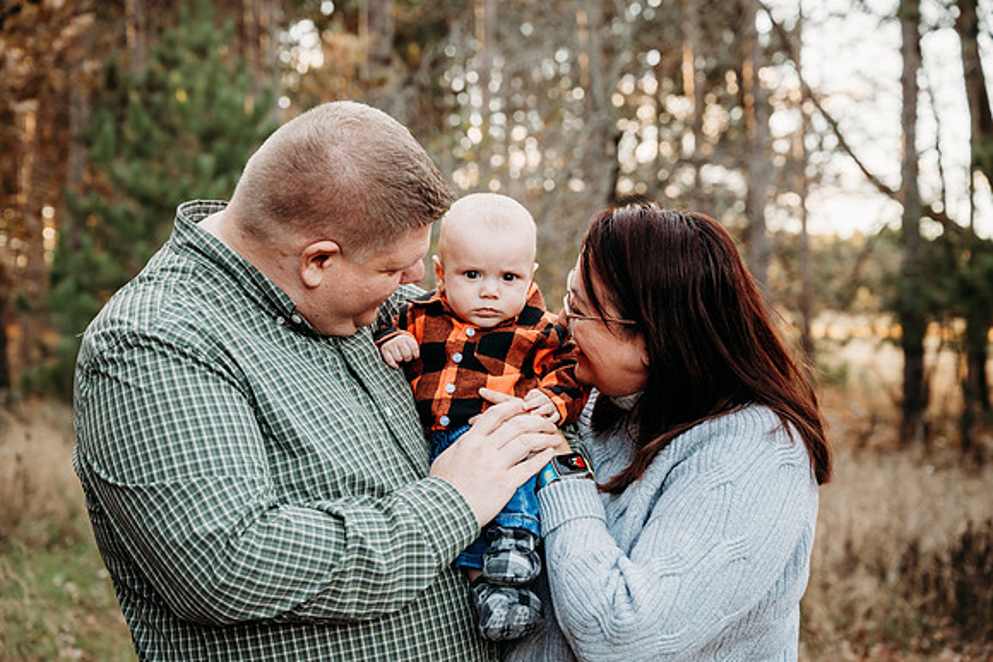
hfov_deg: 28.8
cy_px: 331
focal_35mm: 70
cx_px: 496
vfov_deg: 19.5
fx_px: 1931
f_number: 5
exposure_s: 1/200
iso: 640
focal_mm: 70
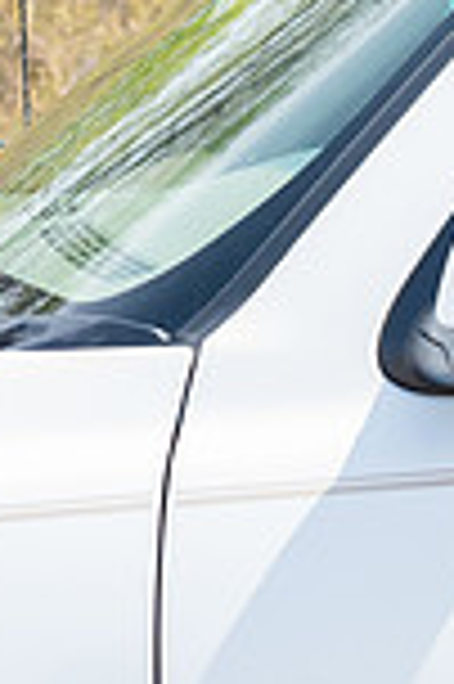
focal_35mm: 286
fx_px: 5422
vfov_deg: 7.2
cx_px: 1272
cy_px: 281
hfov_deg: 4.6
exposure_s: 1/800
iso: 1000
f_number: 7.1
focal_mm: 75
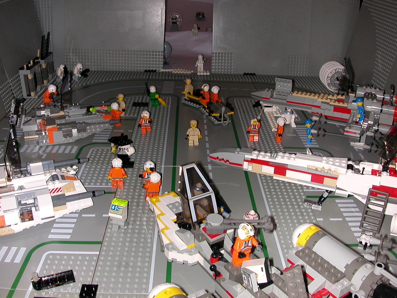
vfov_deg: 38.7
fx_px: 424
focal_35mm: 37
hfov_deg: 50.1
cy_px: 149
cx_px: 198
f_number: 4.5
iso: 100
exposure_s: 1/59.9
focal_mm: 5.6
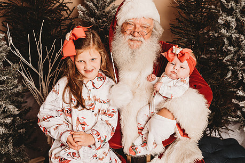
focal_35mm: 43
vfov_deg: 31.1
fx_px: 293
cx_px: 135
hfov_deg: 45.4
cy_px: 64
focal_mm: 34
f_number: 4
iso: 100
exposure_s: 1/160
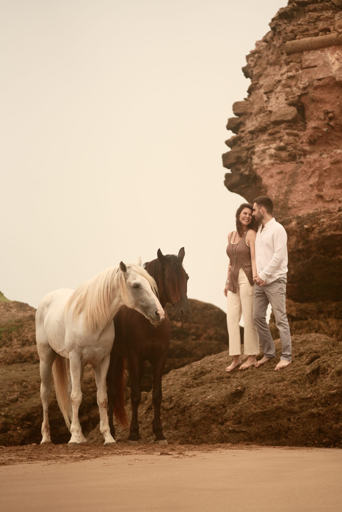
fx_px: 1966
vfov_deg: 14.9
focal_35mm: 138
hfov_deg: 9.9
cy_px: 256
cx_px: 171
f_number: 2.8
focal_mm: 138
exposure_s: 1/2000
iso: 320
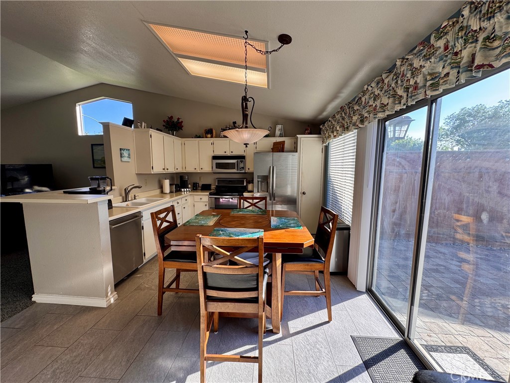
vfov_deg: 85.7
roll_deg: -0.2
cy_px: 192
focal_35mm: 14
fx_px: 206
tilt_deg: -7.4
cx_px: 255
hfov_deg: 102.1
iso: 40
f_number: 2.2
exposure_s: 1/127
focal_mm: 2.22
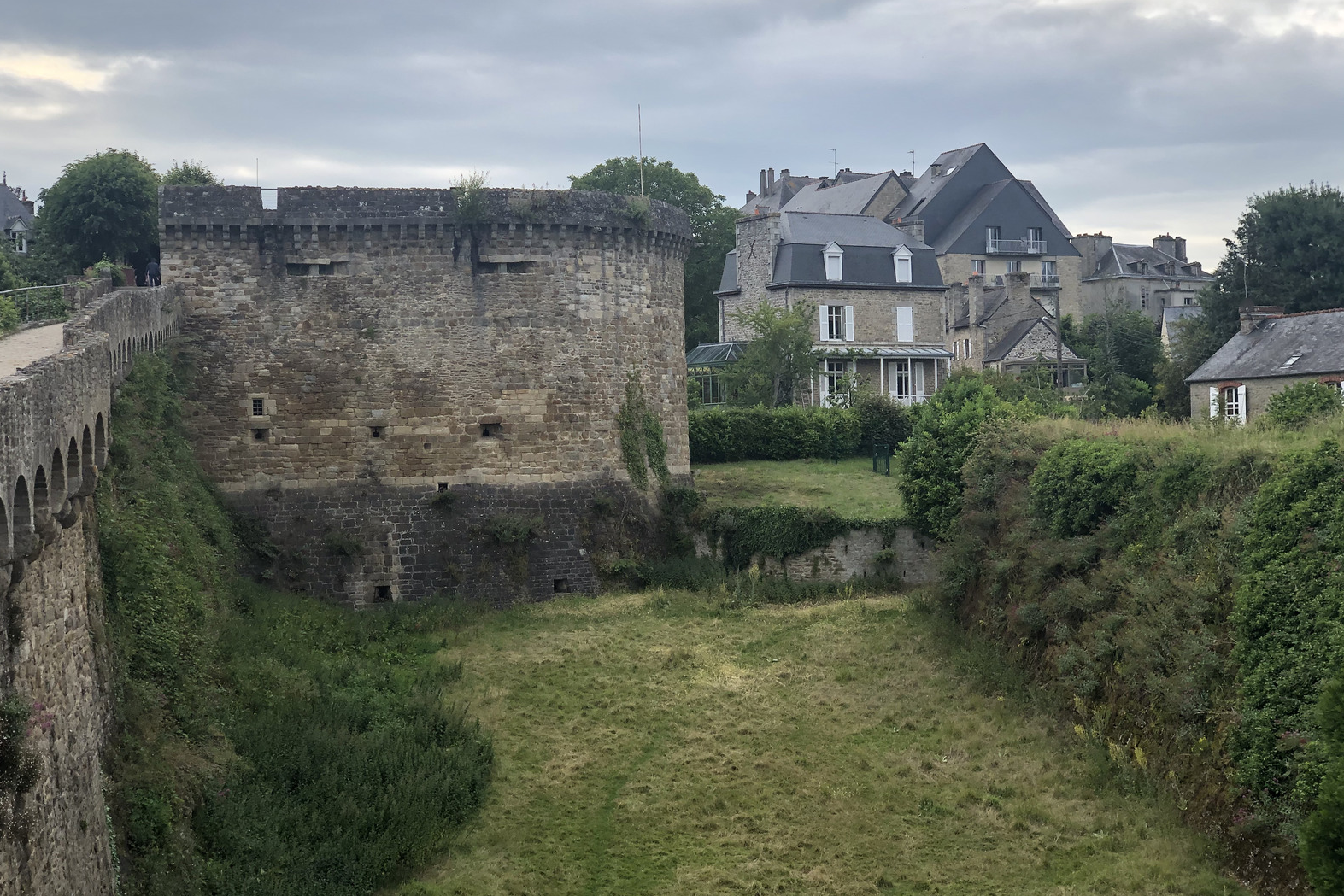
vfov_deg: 24.6
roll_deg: +2.1
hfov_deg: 36.2
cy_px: 429
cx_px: 661
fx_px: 2053
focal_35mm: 55
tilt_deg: +0.6
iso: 16
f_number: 2.4
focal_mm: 6
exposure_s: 1/270
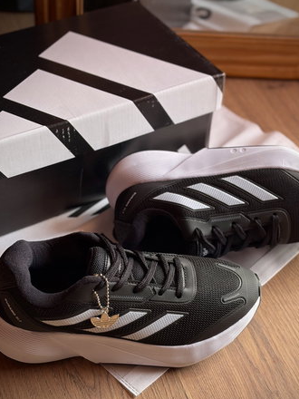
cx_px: 163
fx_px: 726
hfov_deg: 23.3
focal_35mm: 63
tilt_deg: -47.5
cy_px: 225
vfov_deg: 30.7
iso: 64
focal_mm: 5.96
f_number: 1.6
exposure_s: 1/60
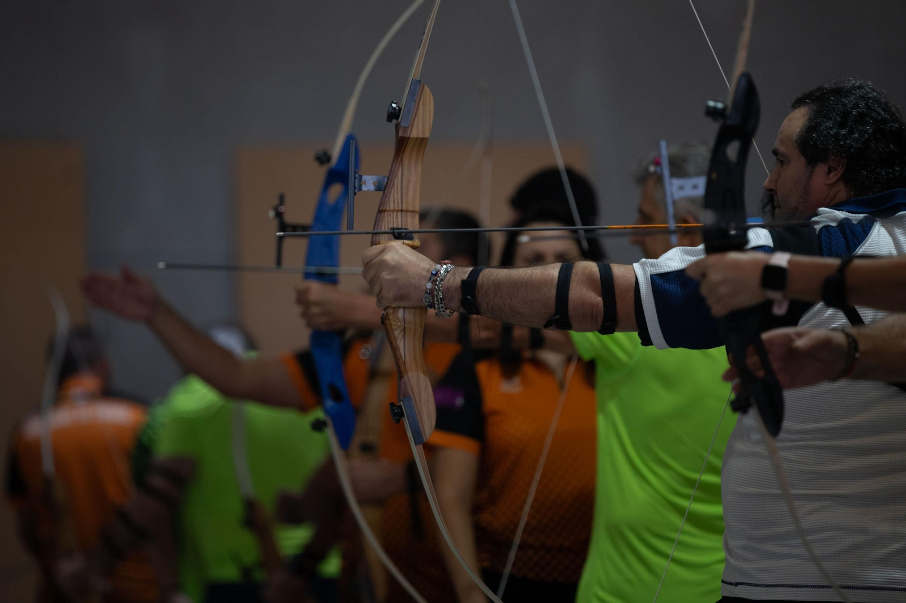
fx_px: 7548
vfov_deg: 4.6
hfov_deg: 6.9
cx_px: 453
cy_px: 302
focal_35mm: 300
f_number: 4
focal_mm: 300
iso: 1000
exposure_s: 1/250
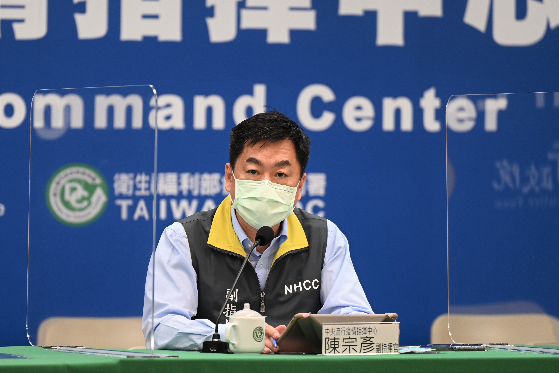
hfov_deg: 10.3
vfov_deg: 6.9
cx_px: 280
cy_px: 186
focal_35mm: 200
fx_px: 3105
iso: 560
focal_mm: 200
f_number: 2.8
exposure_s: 1/160
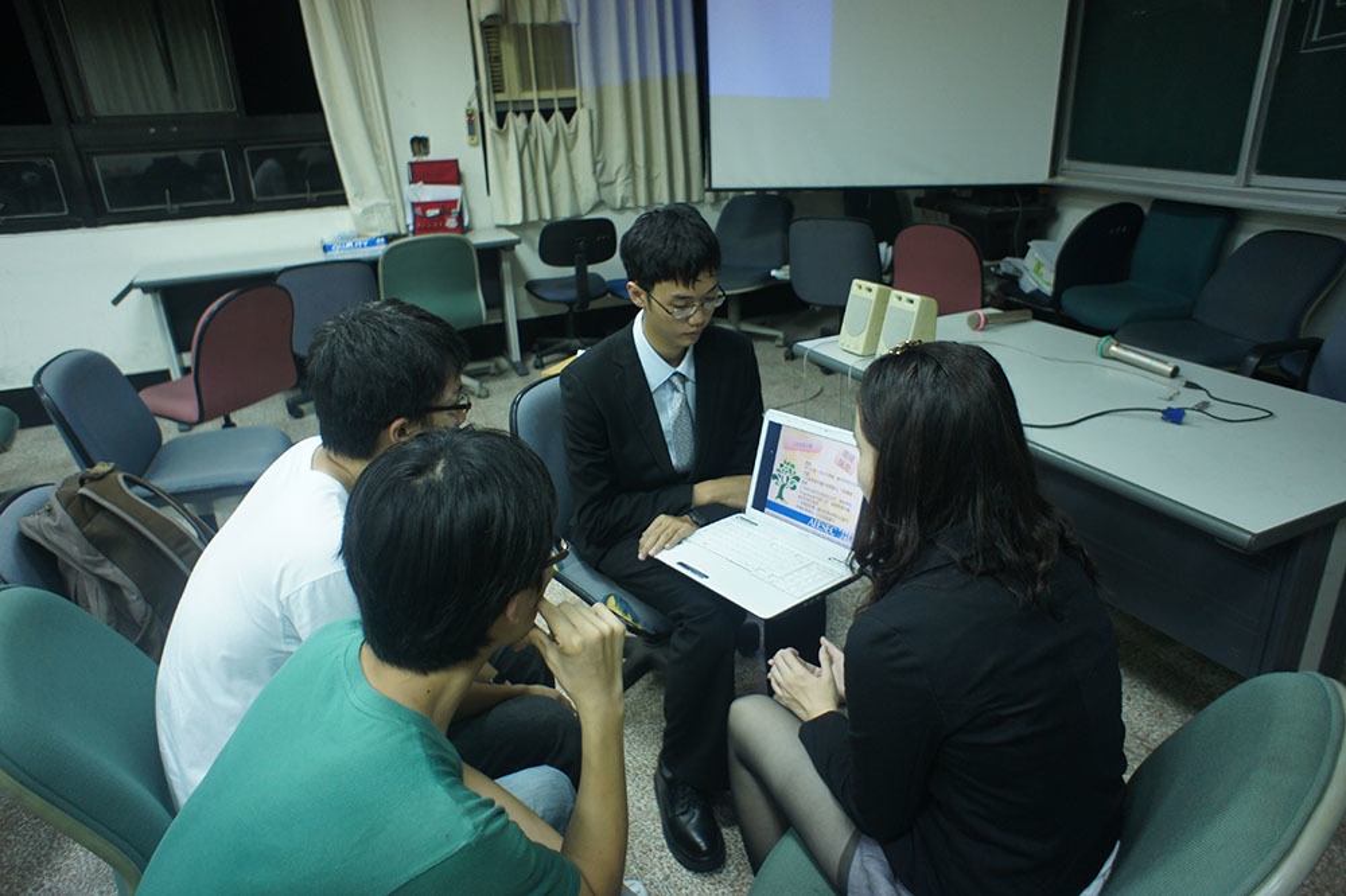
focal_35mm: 24
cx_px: 673
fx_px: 897
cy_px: 448
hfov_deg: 73.8
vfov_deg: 53.1
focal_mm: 16
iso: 400
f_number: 2.8
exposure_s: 1/30
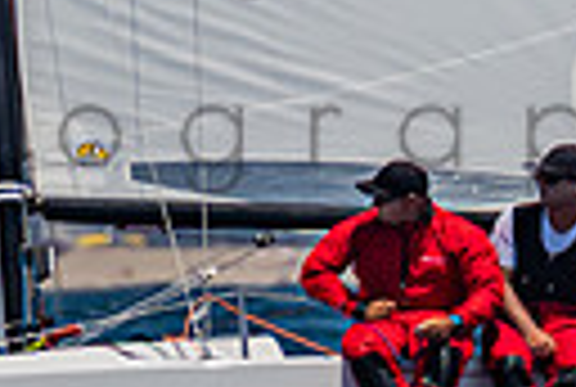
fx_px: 43654
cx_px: 1130
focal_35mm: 2722
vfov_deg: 0.5
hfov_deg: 0.8
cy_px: -521
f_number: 6.3
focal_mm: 400
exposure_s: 1/2000
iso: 400
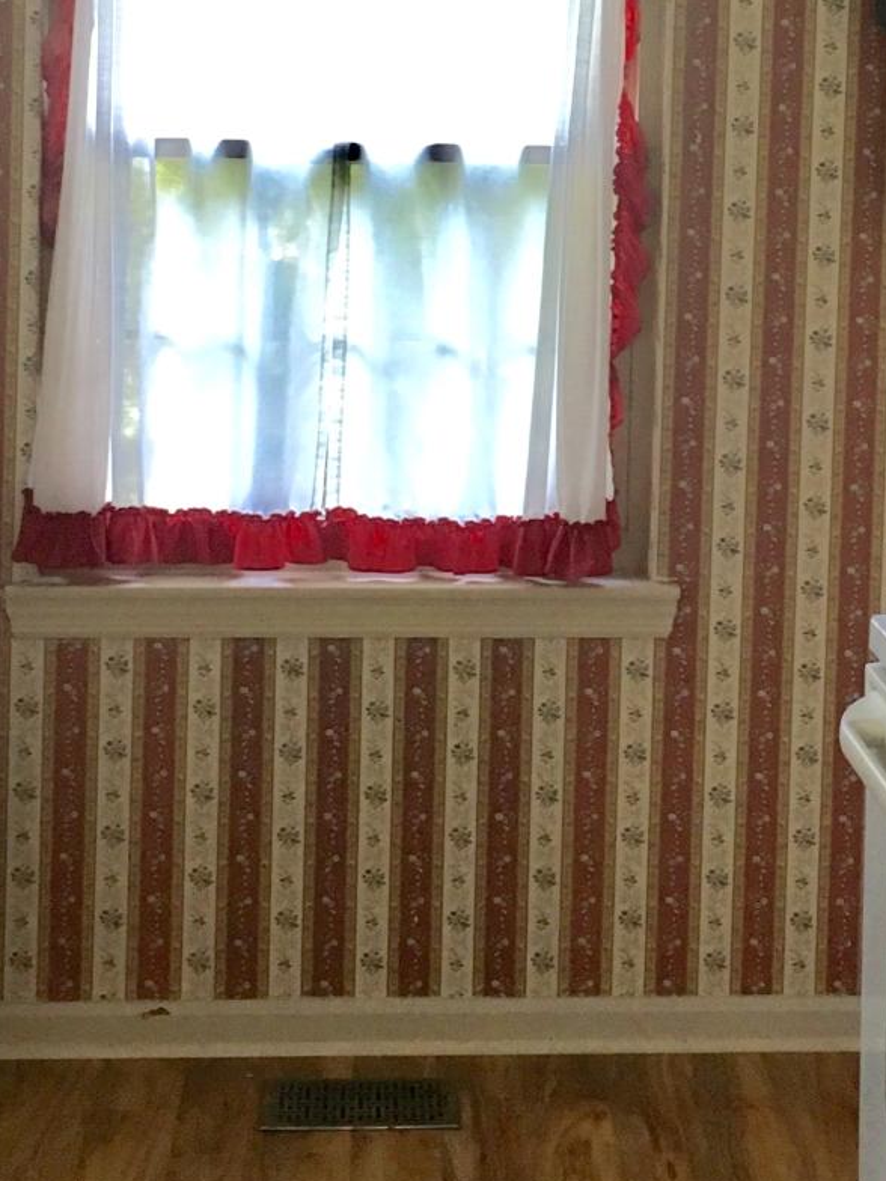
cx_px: 564
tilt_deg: -4.5
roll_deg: -2.3
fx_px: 2525
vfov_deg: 25.9
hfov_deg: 19.9
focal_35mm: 74
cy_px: 249
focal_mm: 4.15
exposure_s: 1/30
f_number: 2.2
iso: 100
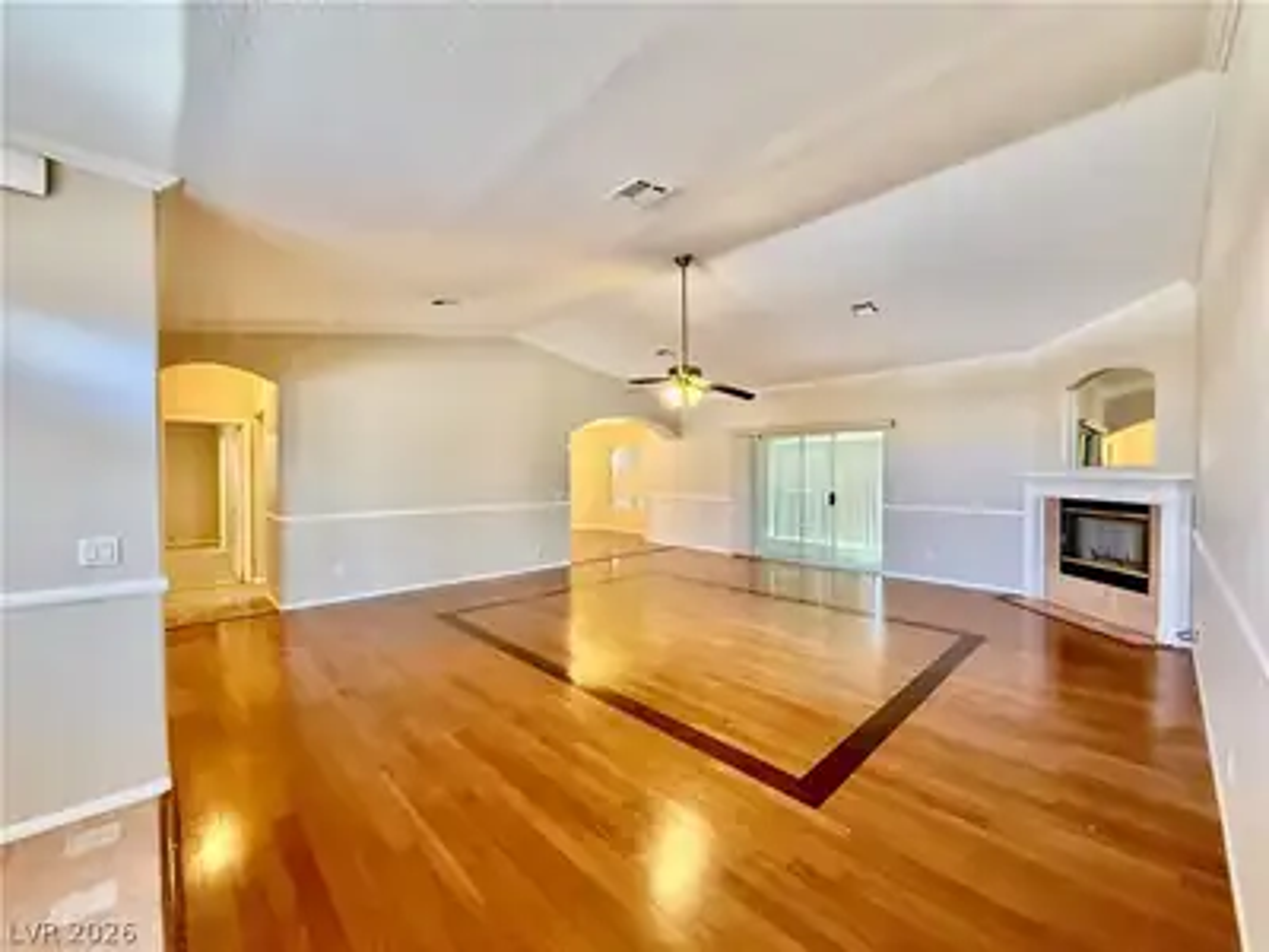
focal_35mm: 14
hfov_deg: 102.1
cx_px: 634
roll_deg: +0.3
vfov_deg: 85.7
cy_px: 476
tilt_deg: -0.5
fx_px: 513
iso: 320
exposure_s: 1/60
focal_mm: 2.22
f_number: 2.2
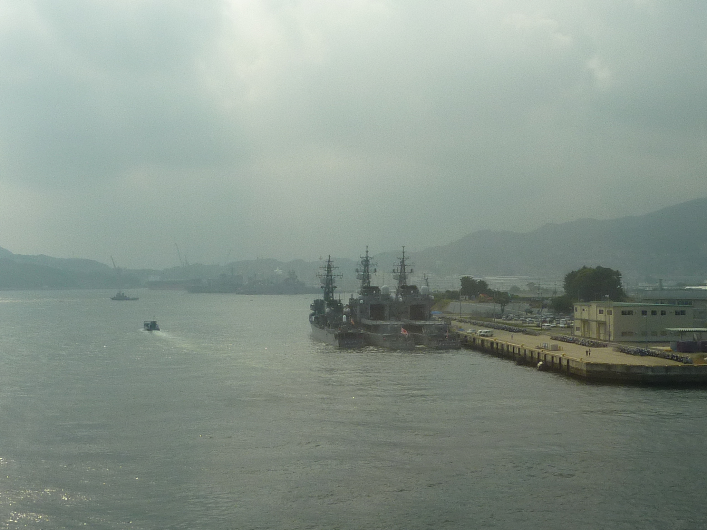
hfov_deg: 42.1
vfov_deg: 32.2
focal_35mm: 45
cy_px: 265
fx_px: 919
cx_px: 354
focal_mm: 4.1
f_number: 5.6
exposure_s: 1/500
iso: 80
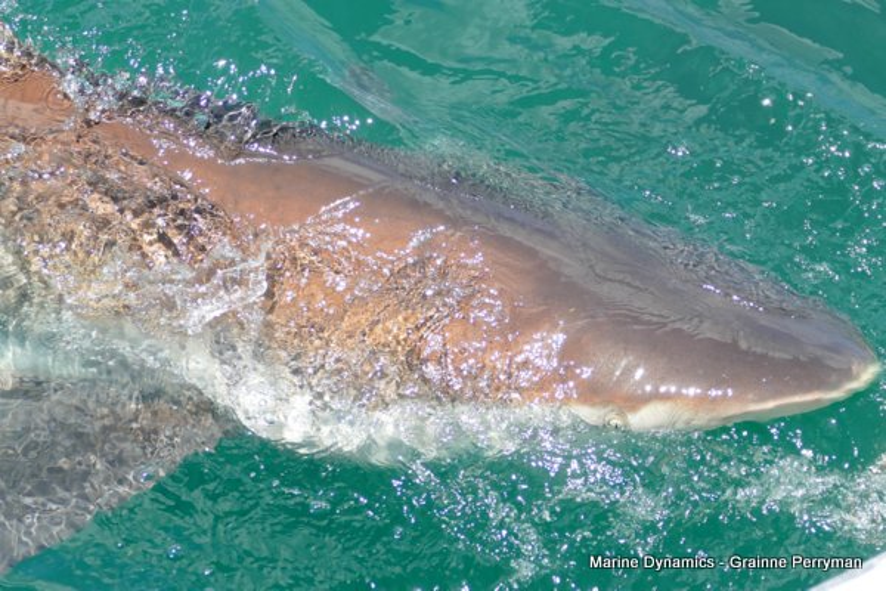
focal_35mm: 85
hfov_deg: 23.9
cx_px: 443
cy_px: 296
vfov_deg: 16.1
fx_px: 2092
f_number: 3.8
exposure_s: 1/640
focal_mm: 31.05
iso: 125
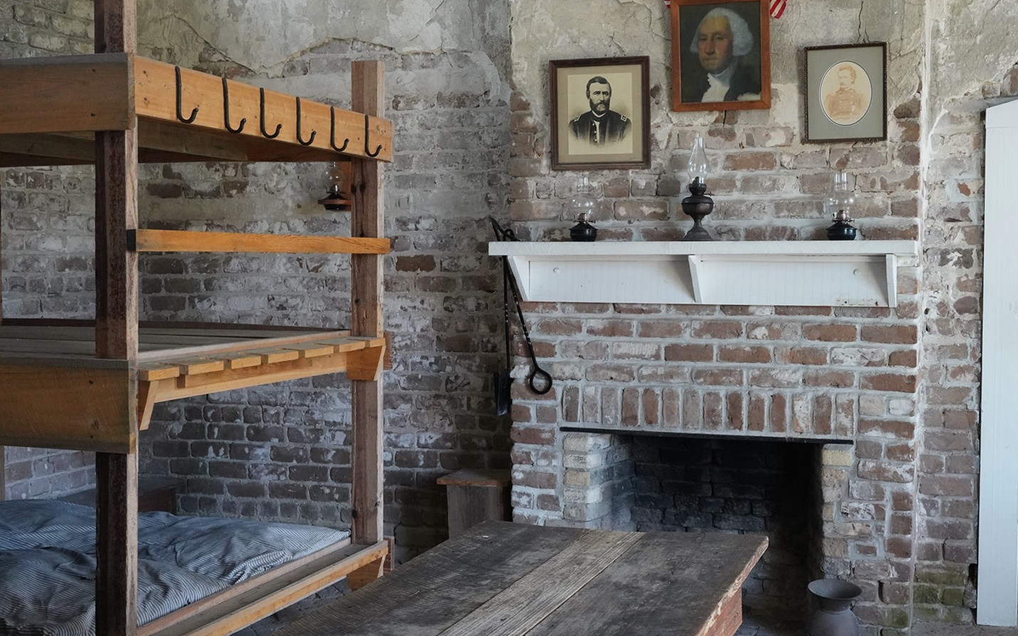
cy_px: 332
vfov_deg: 32.0
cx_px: 633
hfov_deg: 48.8
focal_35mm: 40
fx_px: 1110
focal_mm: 28
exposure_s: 1/80
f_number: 14
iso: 6400
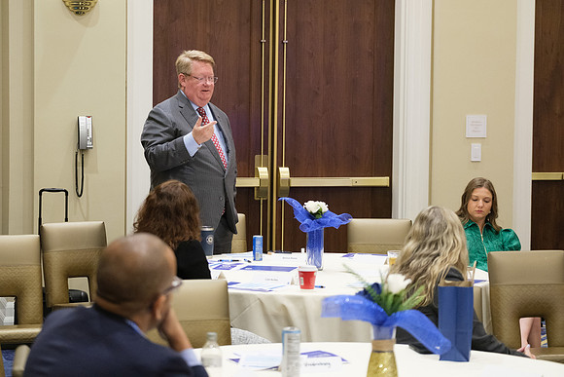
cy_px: 188
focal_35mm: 88
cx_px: 282
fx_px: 1379
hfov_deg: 23.1
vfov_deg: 15.5
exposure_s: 1/160
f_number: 2.8
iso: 3200
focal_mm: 58.7
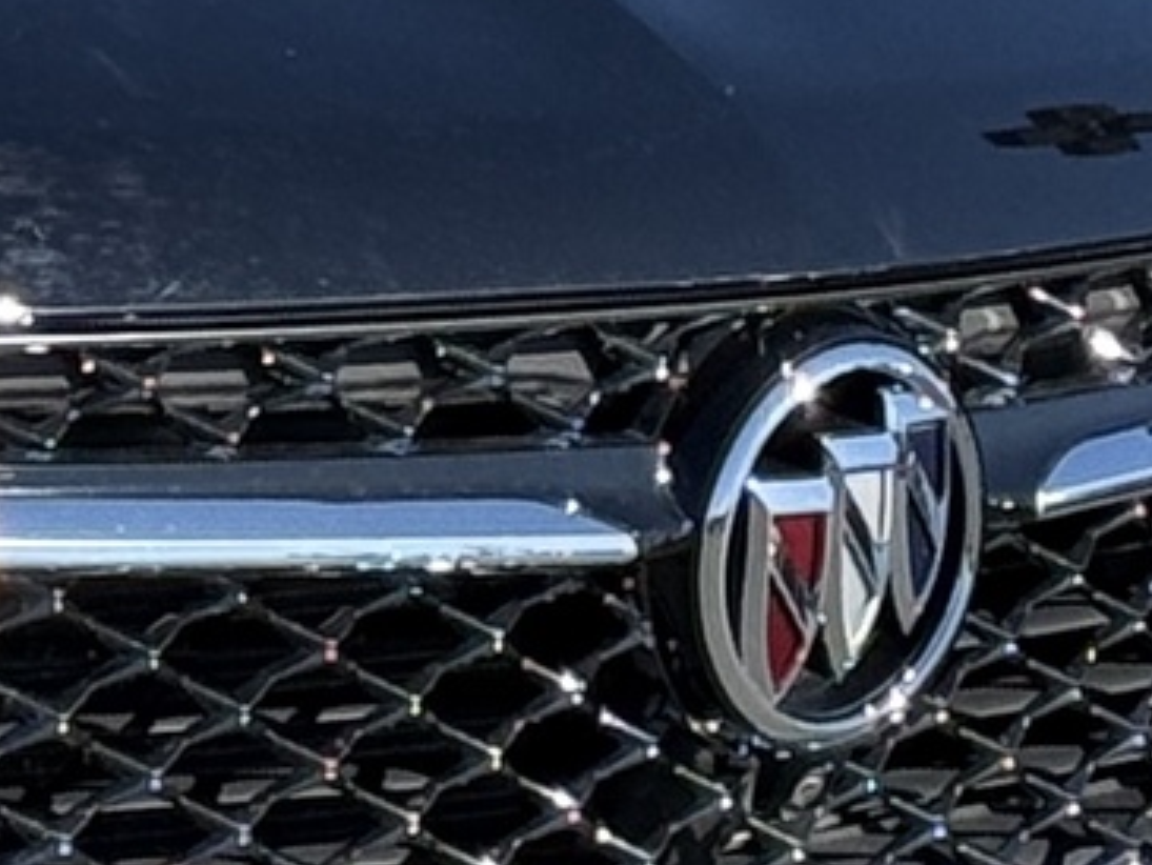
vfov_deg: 3.9
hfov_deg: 5.0
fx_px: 12617
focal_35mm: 379
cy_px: 287
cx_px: -2029
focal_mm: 6.76
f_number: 1.78
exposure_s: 1/3096
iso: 80
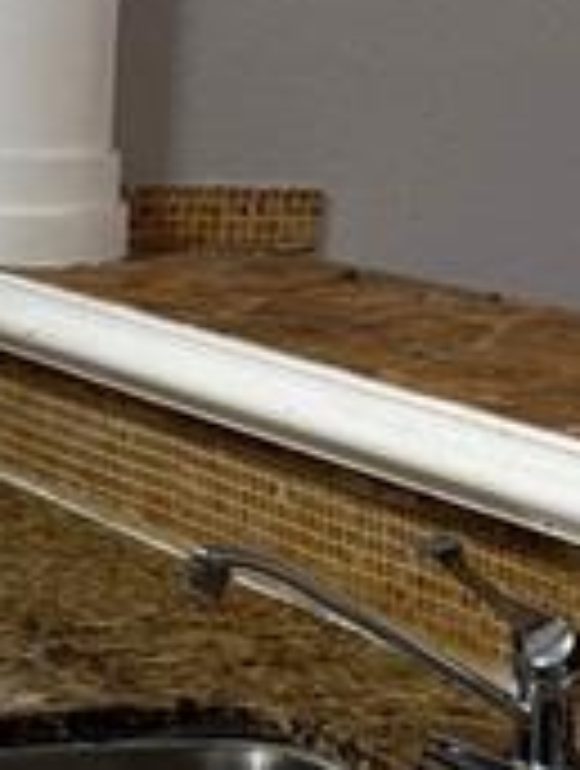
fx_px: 3739
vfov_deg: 11.7
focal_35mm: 168
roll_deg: -1.5
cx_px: -180
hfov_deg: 8.7
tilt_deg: -11.6
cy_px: 581
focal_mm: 6.76
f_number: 1.78
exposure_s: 1/60
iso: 125
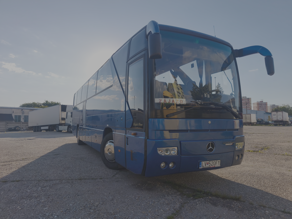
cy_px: 110
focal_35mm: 23
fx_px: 194
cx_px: 146
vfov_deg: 58.9
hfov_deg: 73.9
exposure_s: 1/2937
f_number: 1.7
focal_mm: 5.35
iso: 80
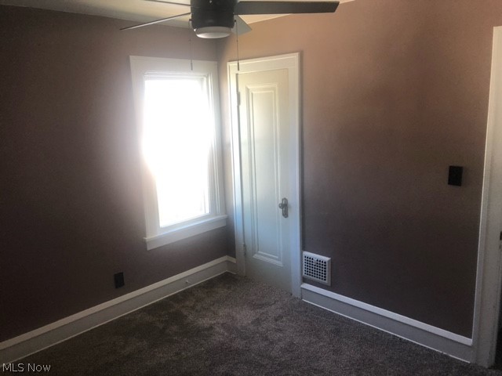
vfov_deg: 49.7
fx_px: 406
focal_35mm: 28
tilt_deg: -10.1
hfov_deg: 63.4
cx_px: 251
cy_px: 188
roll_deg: +2.5
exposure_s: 1/40
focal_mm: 3.99
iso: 25
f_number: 1.8
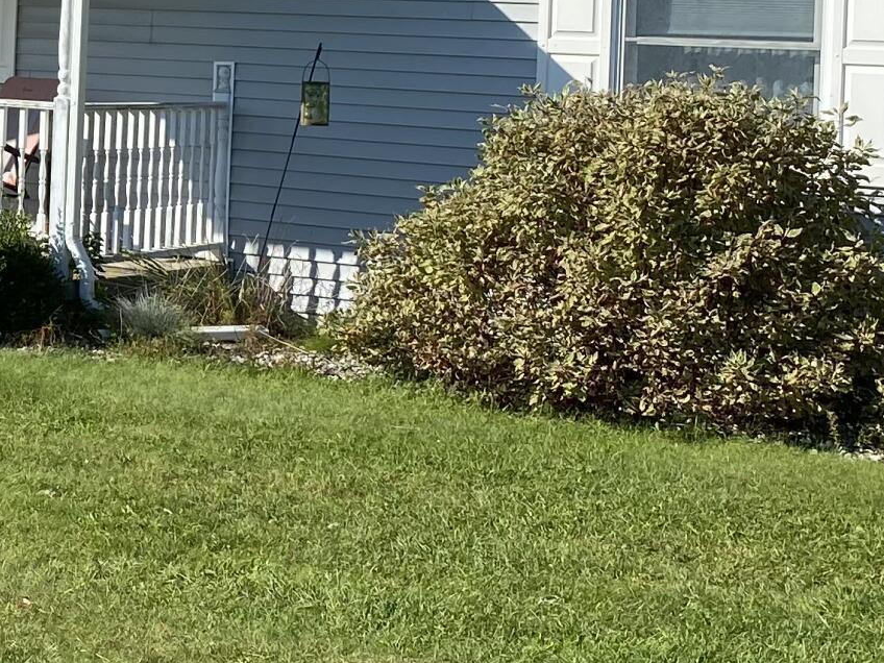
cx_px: -255
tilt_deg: +0.4
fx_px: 2349
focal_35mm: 92
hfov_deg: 19.7
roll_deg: -2.6
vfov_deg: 15.8
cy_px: 19
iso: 32
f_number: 1.8
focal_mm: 4.25
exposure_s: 1/2755
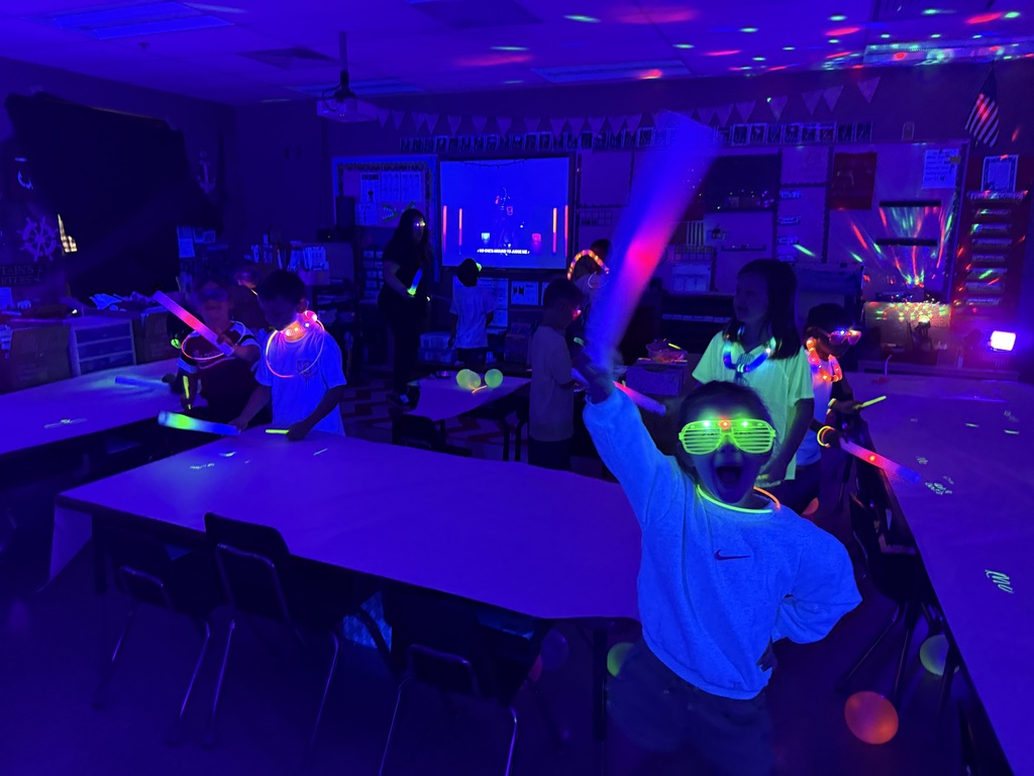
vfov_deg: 56.8
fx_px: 717
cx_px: 517
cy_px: 388
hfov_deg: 71.6
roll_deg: -0.8
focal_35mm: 24
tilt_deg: -11.2
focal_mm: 6.76
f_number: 1.78
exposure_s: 1/40
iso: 1000
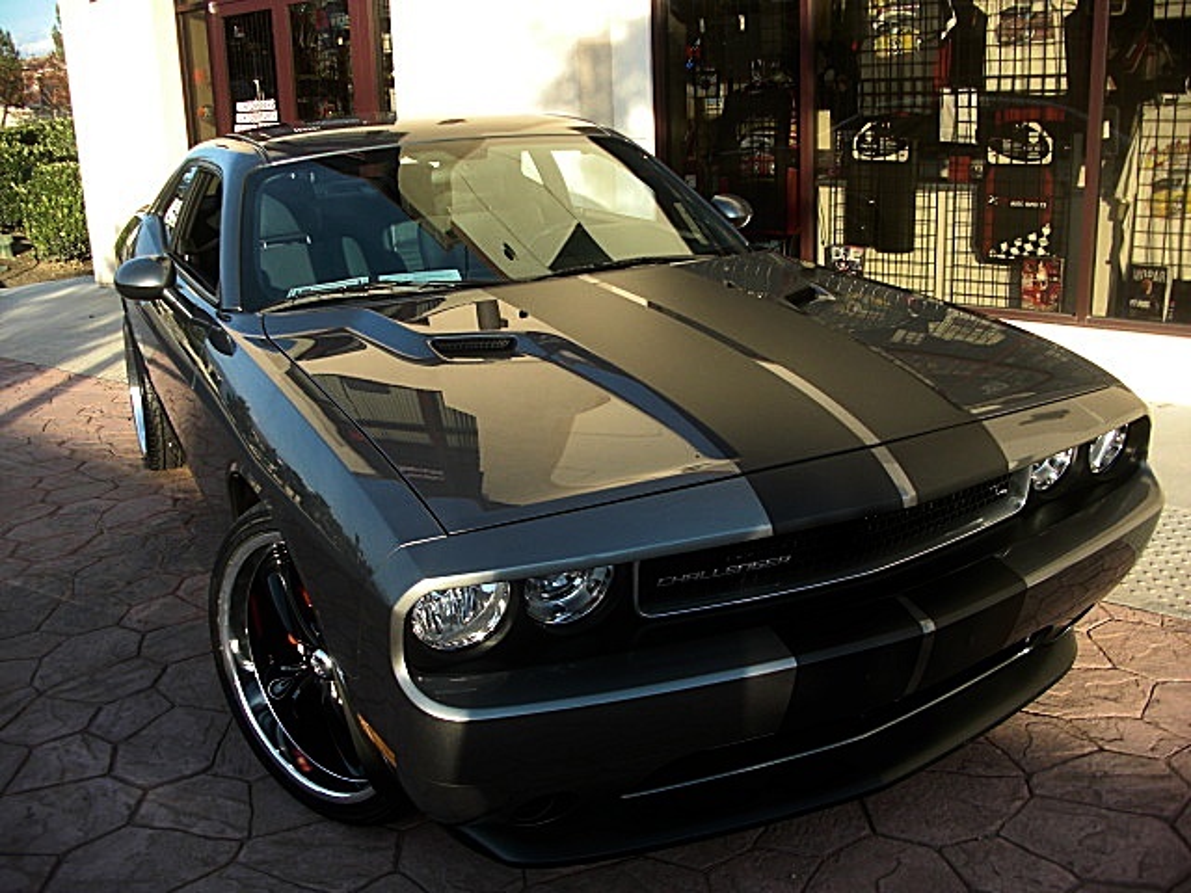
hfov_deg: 51.4
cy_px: 446
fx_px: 1239
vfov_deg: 39.7
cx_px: 596
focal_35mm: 36
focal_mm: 6.3
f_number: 2.8
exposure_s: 1/200
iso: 50
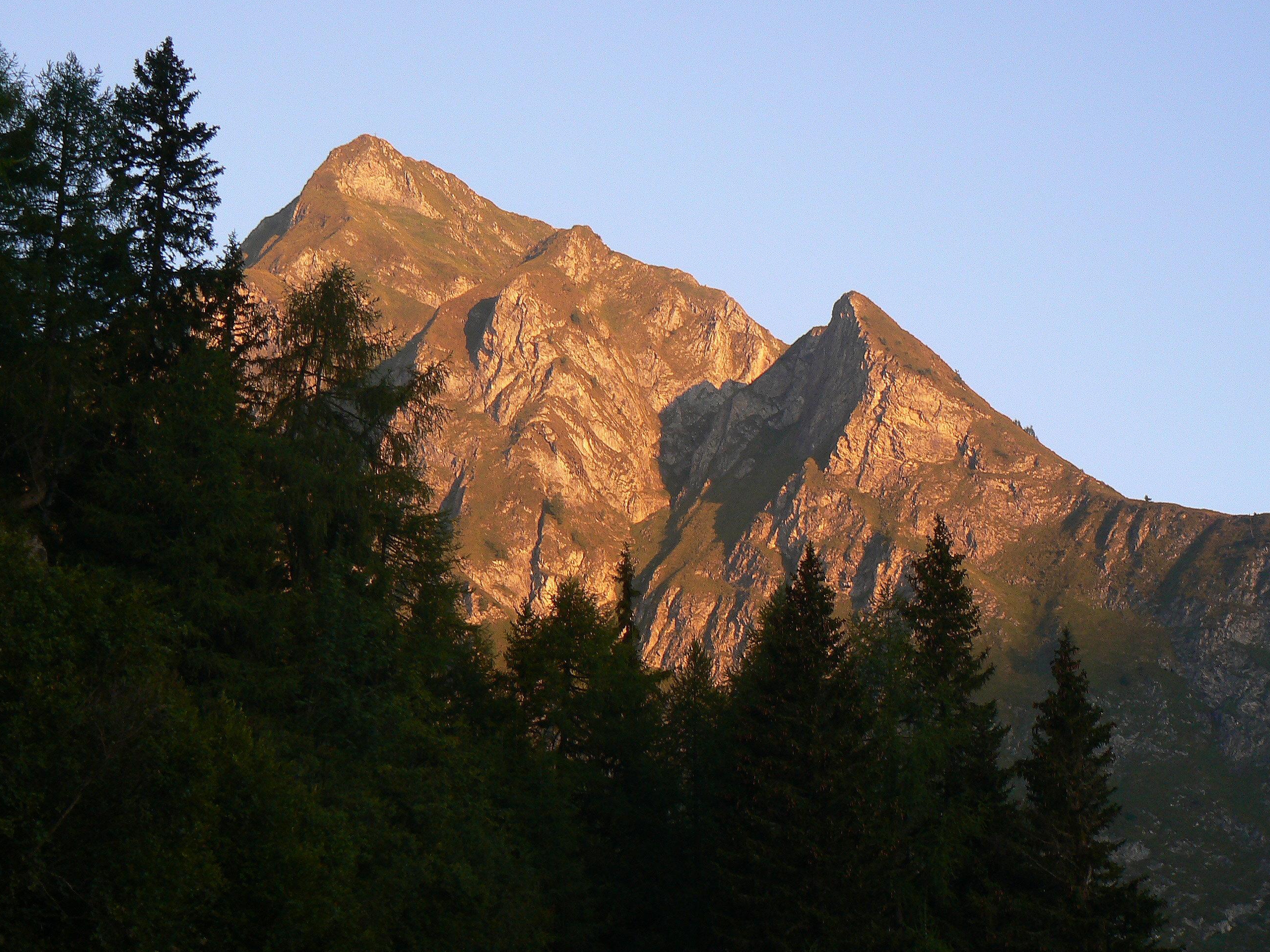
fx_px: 3045
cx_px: 628
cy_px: 485
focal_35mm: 83
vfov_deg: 17.8
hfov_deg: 23.6
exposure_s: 1/100
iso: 80
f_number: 4
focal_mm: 12.6
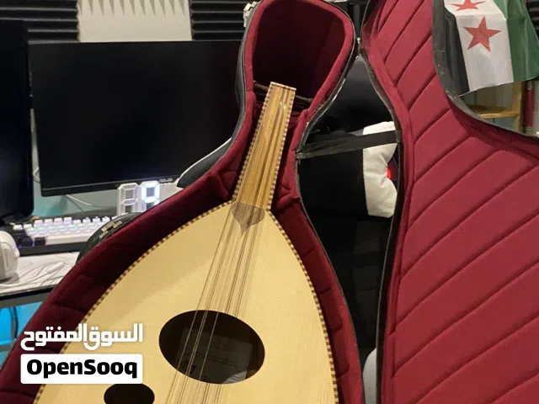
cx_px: 270
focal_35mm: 26
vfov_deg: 53.1
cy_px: 202
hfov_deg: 67.3
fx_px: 405
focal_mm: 4.25
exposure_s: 1/30
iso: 500
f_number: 1.8
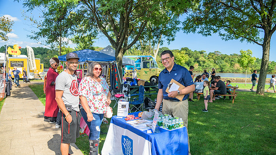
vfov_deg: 44.3
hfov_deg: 71.9
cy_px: 88
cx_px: 140
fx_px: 190
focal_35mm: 26
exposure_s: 1/100
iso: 64
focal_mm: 24
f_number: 4
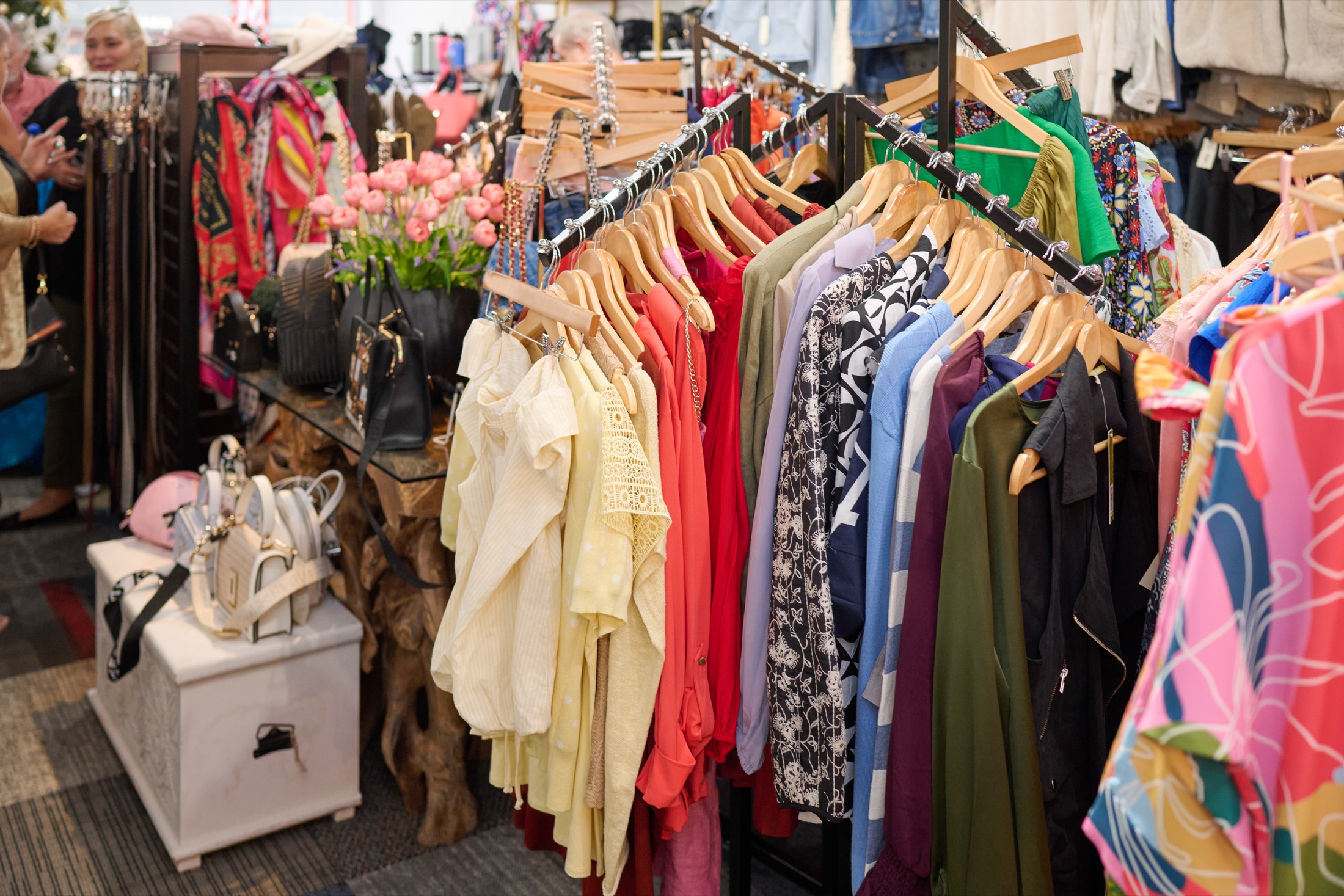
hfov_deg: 54.4
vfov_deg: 37.9
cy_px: 448
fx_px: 1307
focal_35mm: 35
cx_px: 672
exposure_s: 1/100
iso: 800
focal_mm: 35
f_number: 2.5
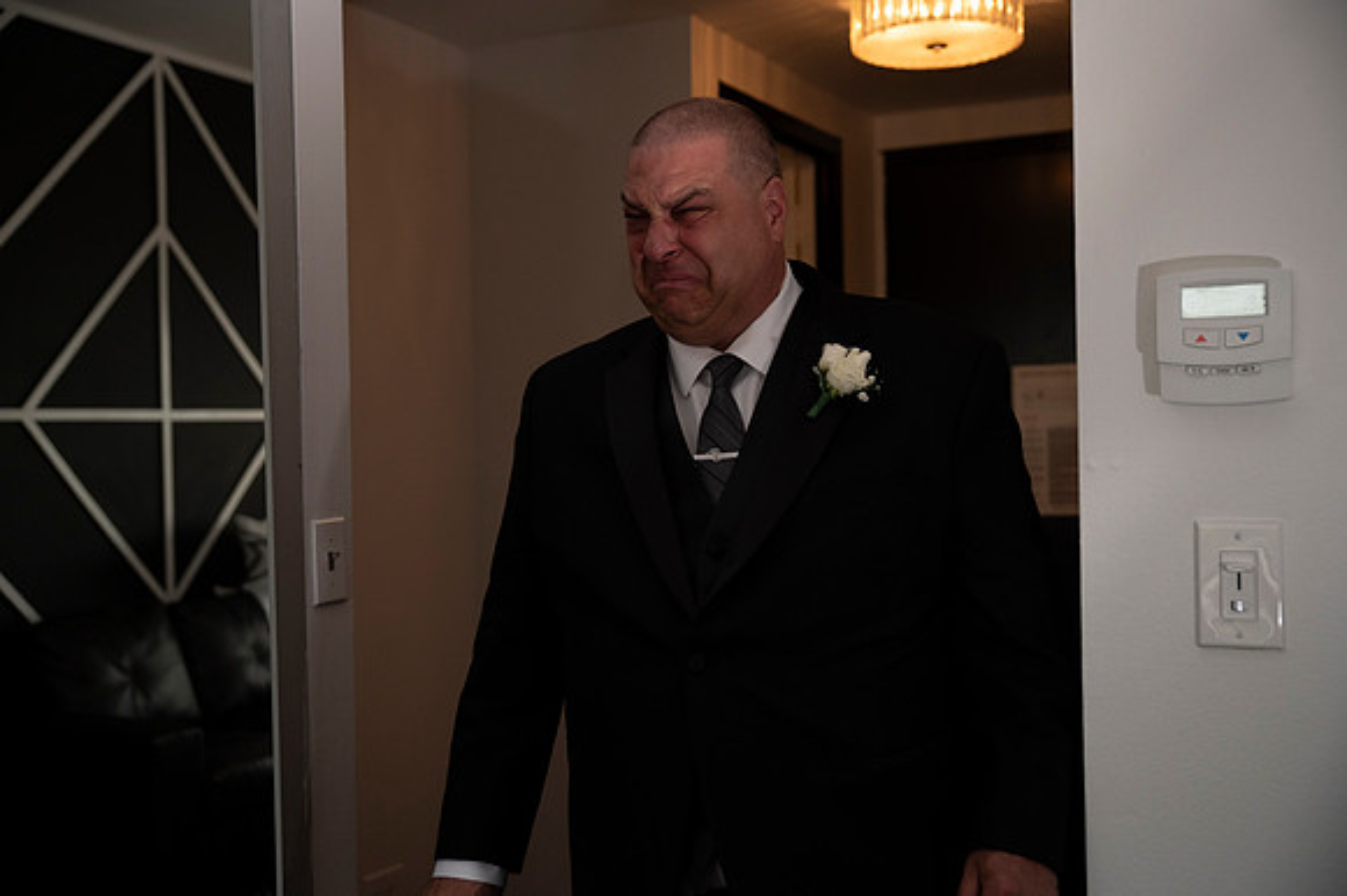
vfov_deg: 31.9
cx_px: 674
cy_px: 448
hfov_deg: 46.4
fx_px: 1571
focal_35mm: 42
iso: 1600
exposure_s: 1/1600
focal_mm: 42
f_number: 2.8
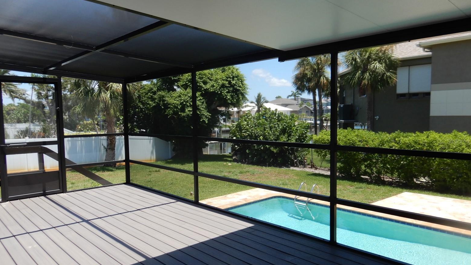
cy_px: 141
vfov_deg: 42.9
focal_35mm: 27
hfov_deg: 69.8
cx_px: 232
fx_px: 337
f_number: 3.4
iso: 80
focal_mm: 4.3
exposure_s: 1/320
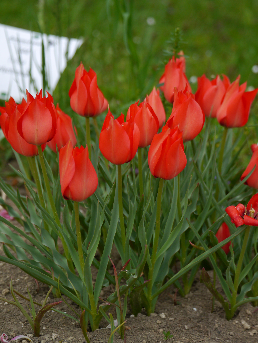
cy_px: 172
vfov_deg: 15.2
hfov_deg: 11.4
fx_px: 1291
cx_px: 129
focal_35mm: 130
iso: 160
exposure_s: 1/250
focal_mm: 65
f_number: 5
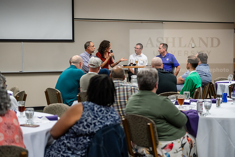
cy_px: 78
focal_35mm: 70
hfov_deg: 28.8
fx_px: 457
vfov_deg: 19.5
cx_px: 118
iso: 1600
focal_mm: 70
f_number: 2.8
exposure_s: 1/200
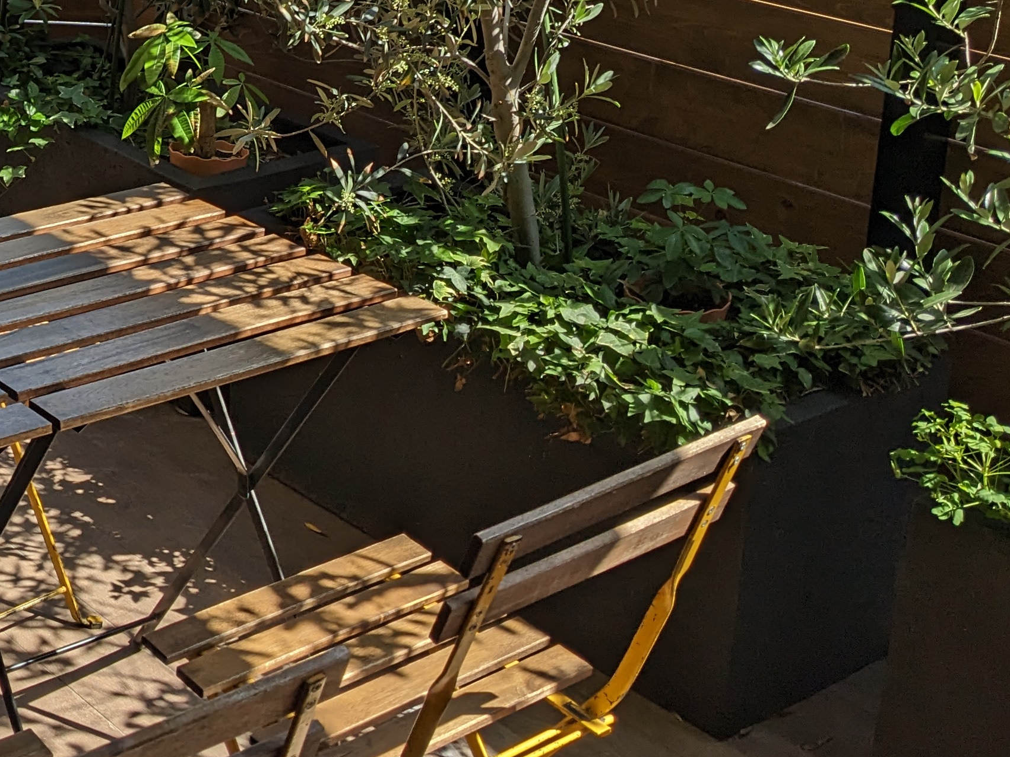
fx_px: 1867
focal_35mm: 64
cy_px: 62
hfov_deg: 27.8
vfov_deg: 22.3
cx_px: -81
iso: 49
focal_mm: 4.38
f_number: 1.73
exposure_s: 1/1381
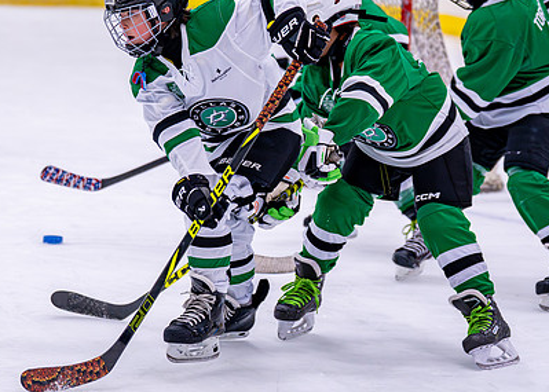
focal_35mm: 188
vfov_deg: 7.6
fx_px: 2931
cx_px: 196
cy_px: 113
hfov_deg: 10.7
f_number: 2.8
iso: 2500
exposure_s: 1/1250
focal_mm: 94
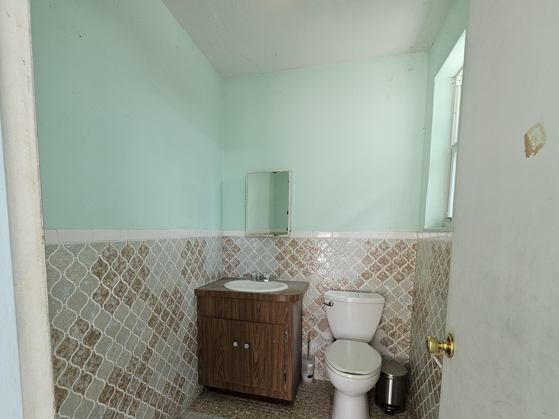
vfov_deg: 77.0
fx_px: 258
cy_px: 255
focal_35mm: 16
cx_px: 254
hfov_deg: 94.3
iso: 64
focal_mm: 2.2
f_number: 2.2
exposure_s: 1/120
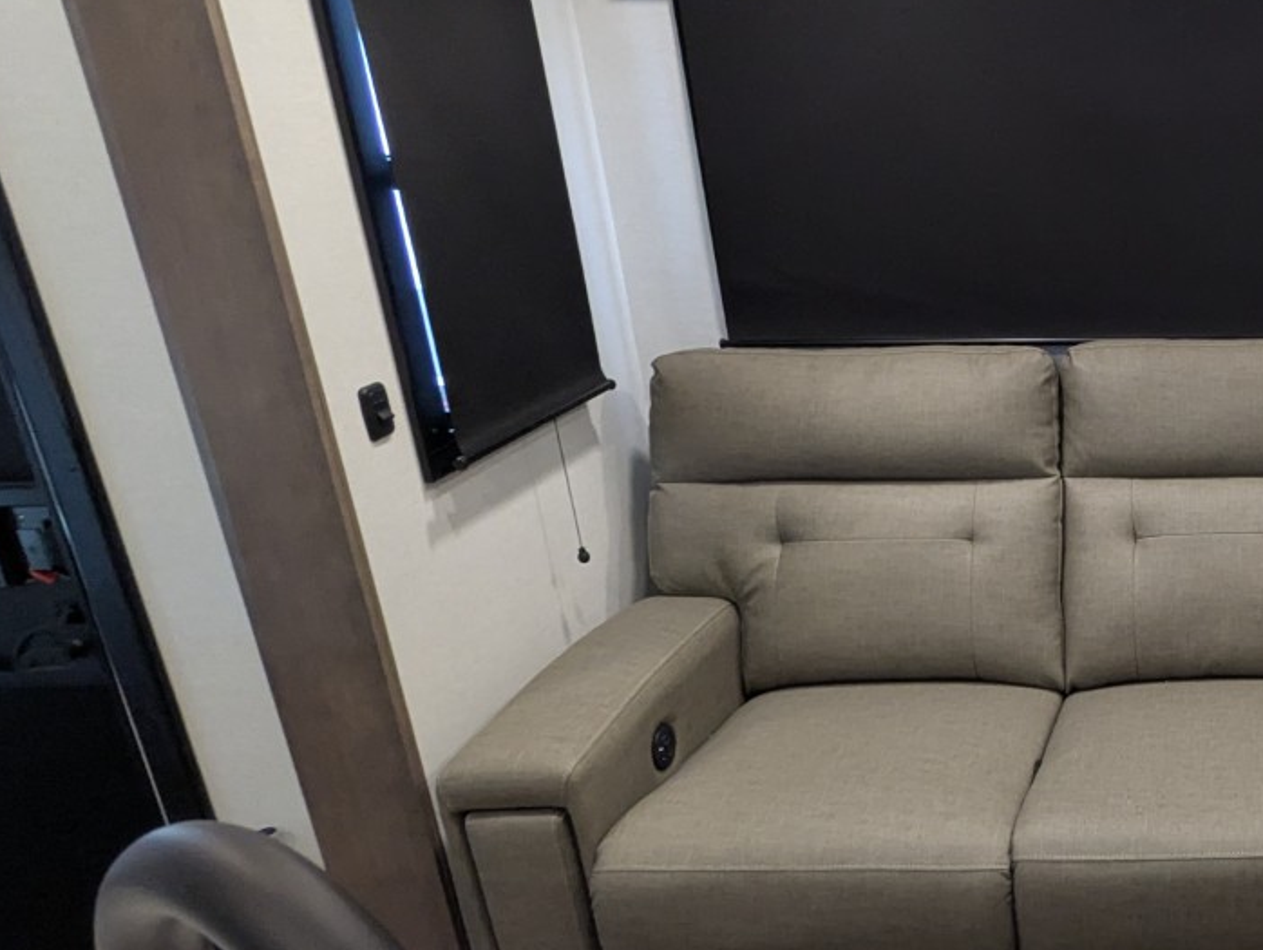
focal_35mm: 32
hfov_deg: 47.7
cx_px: 1246
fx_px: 1169
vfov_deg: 44.2
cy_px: 467
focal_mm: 2.35
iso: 341
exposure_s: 1/60
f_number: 2.2
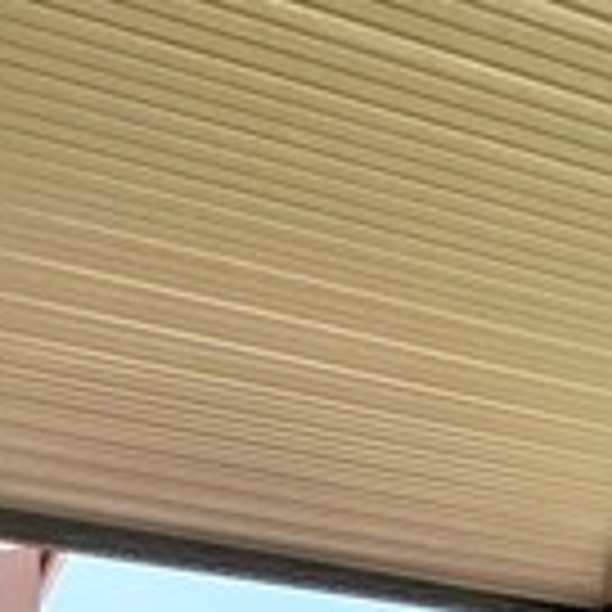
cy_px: 1062
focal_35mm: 93
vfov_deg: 16.1
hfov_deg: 14.9
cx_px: 1264
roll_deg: +1.4
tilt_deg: -1.7
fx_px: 1860
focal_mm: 2.22
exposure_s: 1/1043
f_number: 2.2
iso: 50
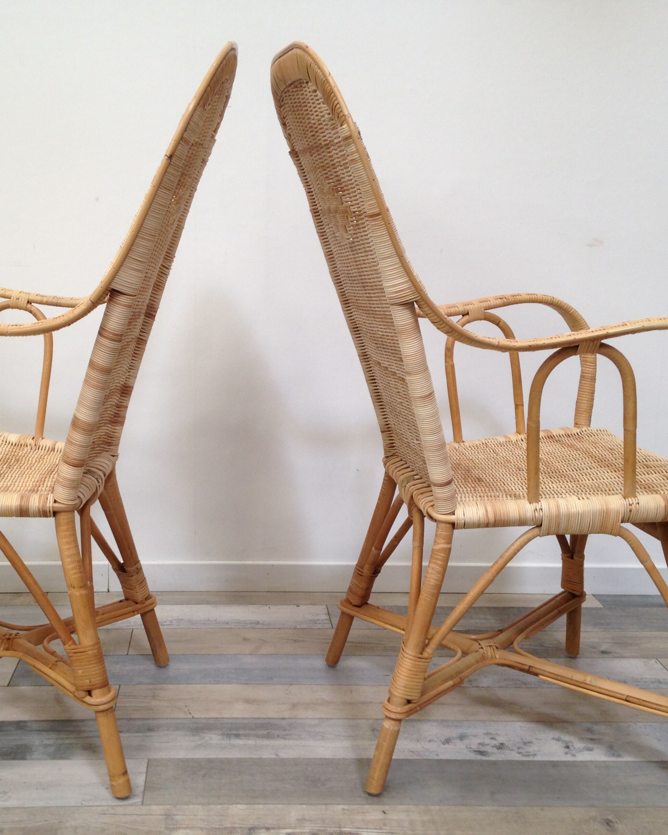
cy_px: 417
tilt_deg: -12.3
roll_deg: -0.1
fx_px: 1063
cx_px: 258
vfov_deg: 42.9
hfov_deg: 34.7
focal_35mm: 43
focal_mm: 4.12
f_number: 2.4
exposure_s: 1/30
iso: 50
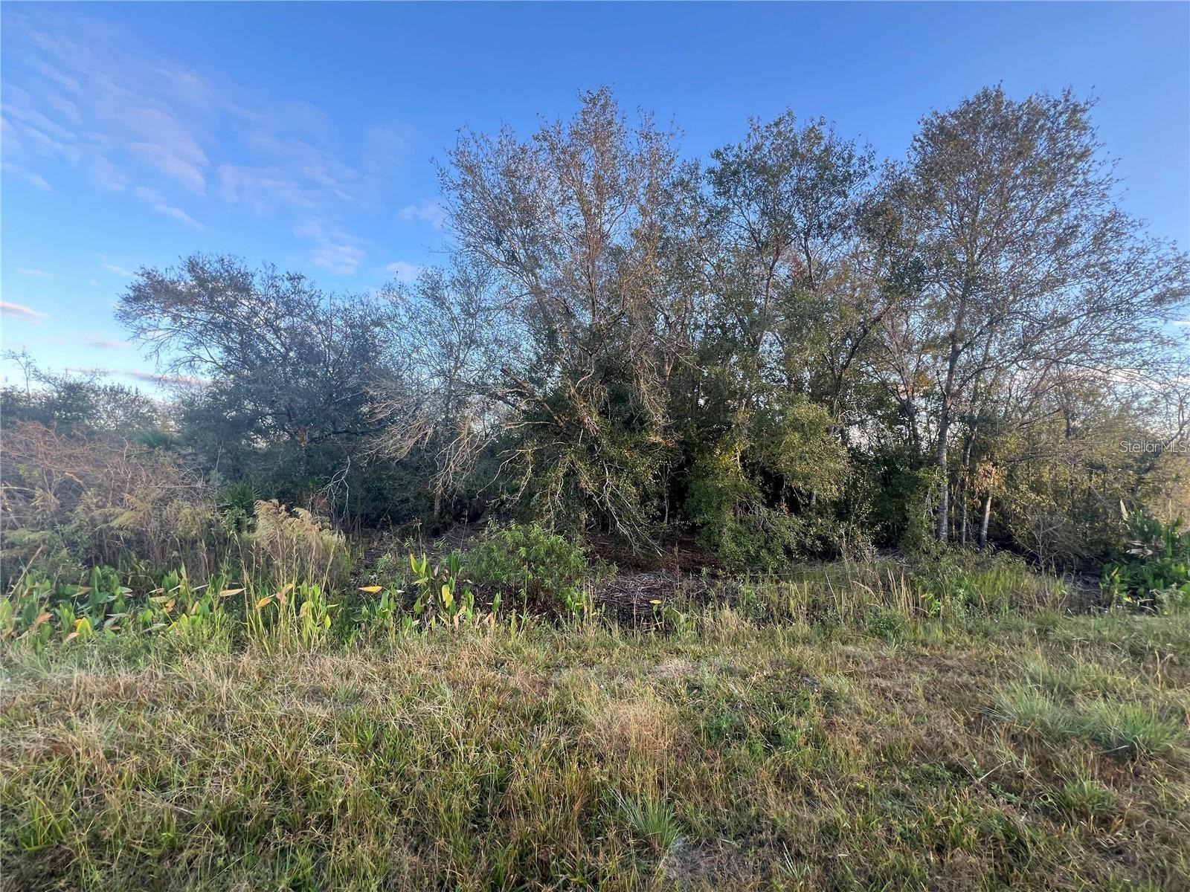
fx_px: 447
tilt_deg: +2.3
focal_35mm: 13
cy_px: 446
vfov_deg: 89.9
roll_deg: -2.1
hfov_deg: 106.2
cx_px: 595
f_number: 1.8
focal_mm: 1.57
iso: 64
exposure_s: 1/99
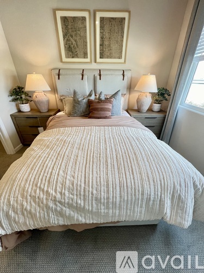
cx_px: 102
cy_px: 136
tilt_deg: -25.9
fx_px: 102
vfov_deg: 106.2
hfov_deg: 89.9
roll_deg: -0.5
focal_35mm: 13
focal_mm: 1.57
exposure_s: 1/120
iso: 200
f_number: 1.8
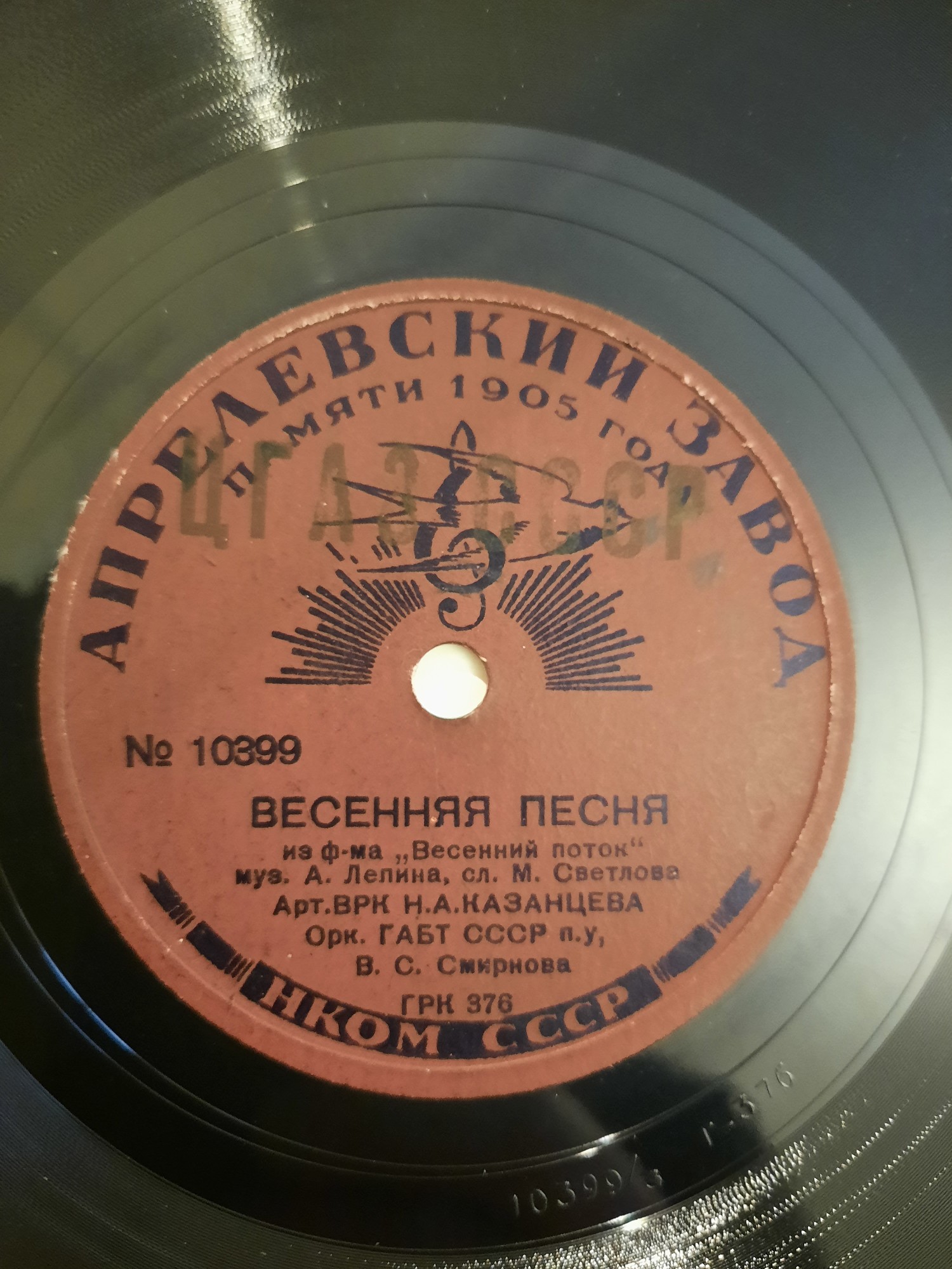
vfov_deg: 69.4
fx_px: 917
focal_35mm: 25
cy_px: 634
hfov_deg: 54.9
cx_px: 476
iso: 800
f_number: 2
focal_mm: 4.6
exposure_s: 1/20
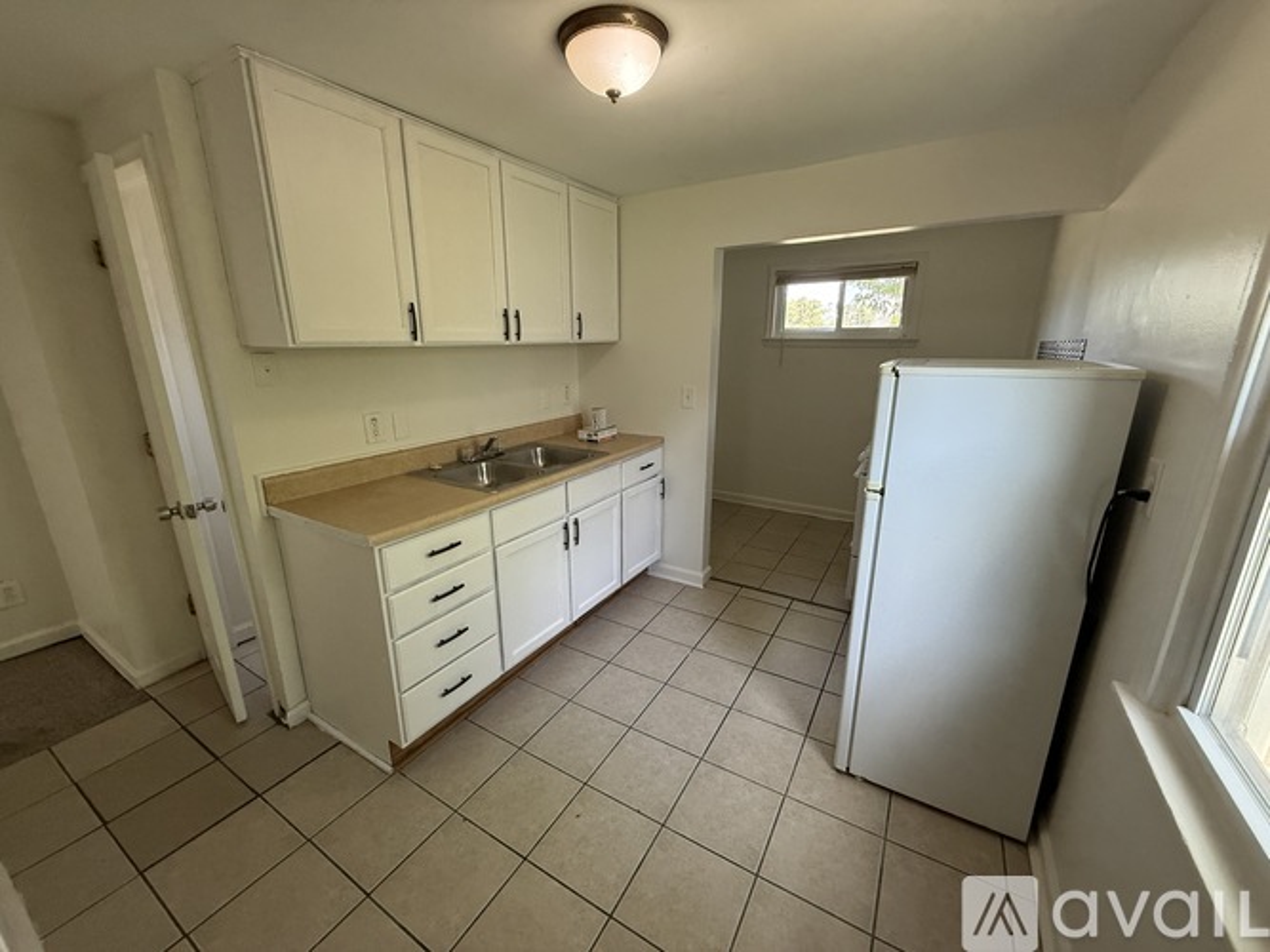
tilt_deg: -14.9
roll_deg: -0.3
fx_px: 514
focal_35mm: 14
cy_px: 476
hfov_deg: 102.1
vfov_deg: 85.7
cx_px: 635
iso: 320
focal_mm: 2.22
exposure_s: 1/120
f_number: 2.2
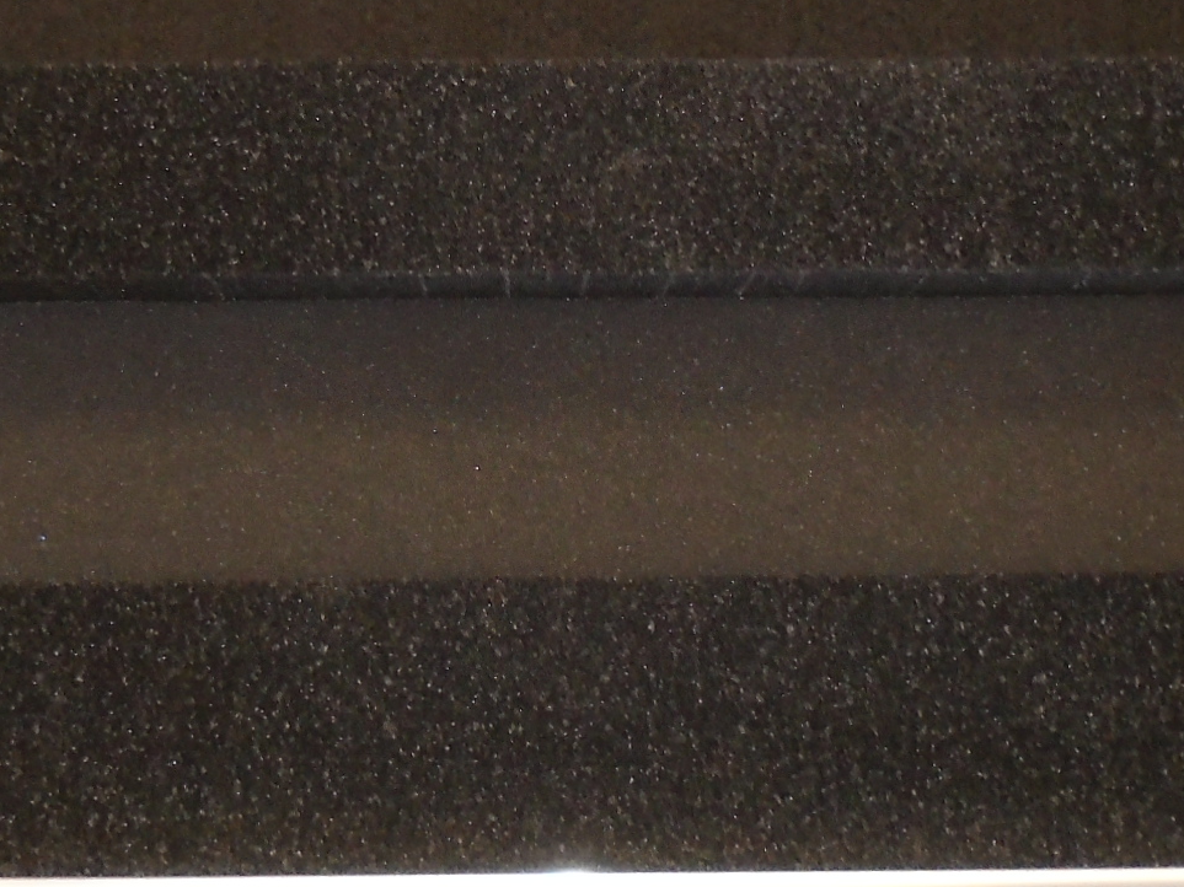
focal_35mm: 70
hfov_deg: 27.8
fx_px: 2394
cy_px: 253
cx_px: 524
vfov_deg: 20.9
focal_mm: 4.6
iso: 250
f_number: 3.2
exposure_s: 1/30
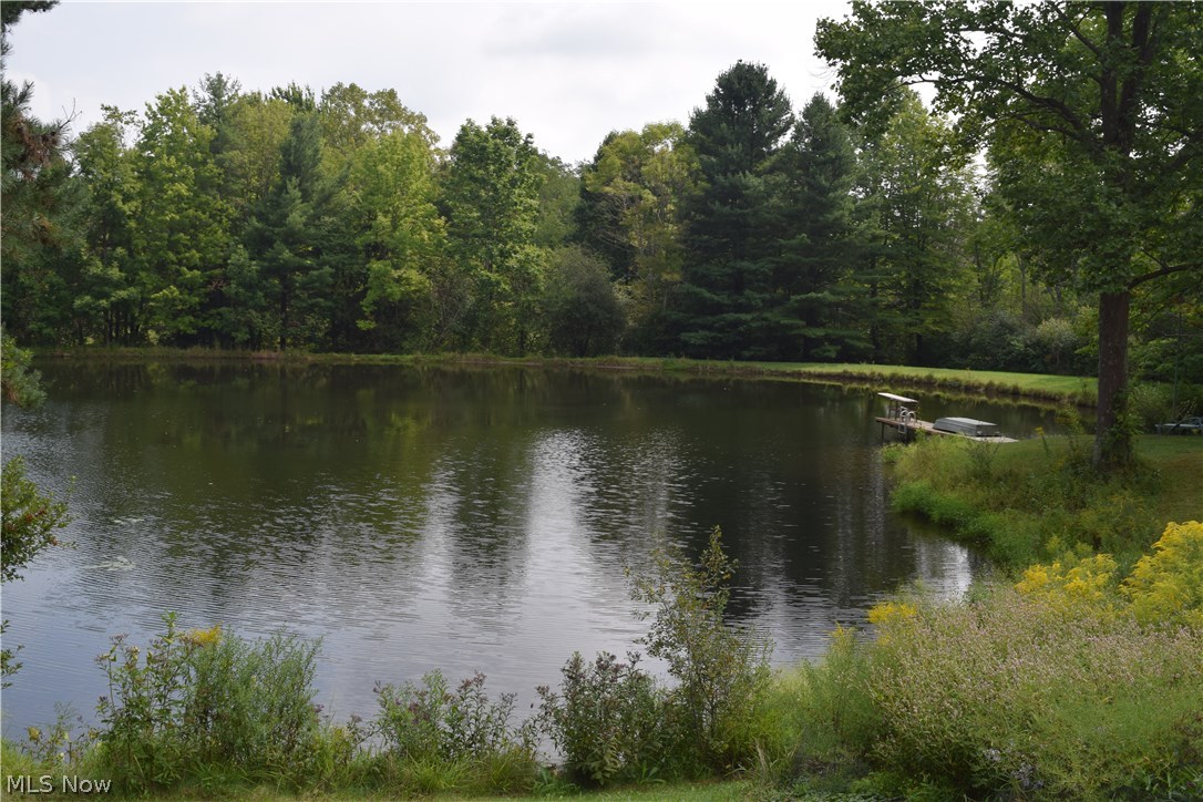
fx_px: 1303
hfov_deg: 49.6
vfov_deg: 34.2
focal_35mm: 39
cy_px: 401
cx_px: 602
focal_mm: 26
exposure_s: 1/200
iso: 100
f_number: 9
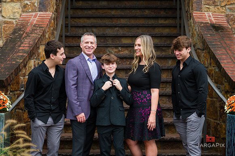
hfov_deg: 20.9
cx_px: 118
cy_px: 76
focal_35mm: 98
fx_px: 637
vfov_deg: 14.0
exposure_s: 1/200
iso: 200
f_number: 4
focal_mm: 95
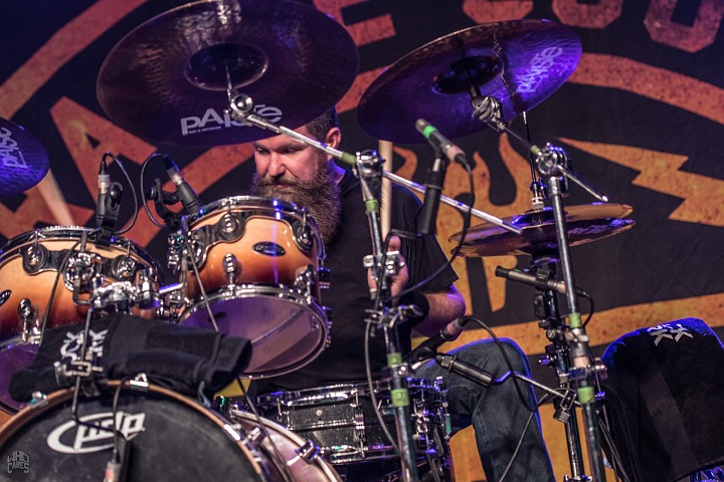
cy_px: 241
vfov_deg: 12.2
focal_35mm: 112
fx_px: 2262
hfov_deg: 18.2
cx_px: 362
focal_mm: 75
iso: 400
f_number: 2.8
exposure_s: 1/100
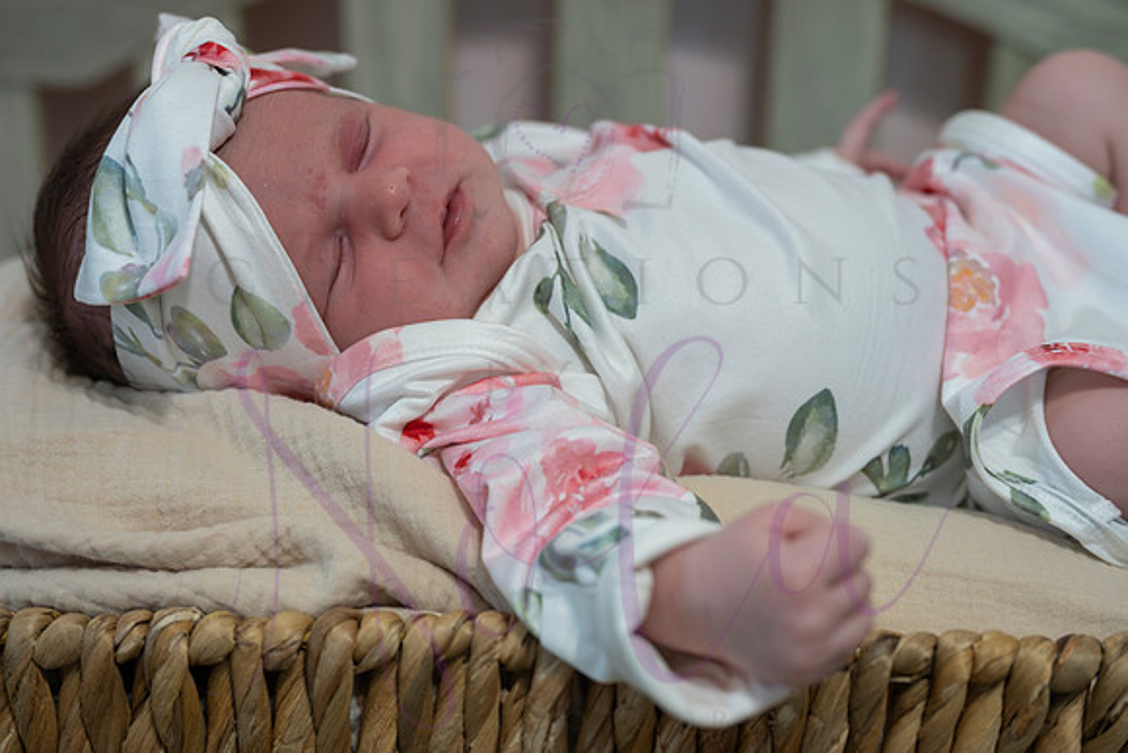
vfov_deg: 24.1
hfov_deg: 35.4
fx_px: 1765
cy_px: 367
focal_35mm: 56
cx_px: 550
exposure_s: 1/320
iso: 3200
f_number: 4
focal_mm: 54
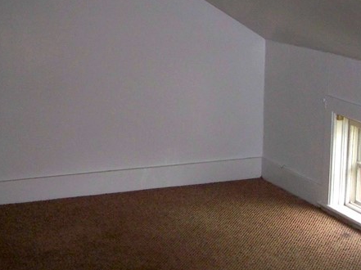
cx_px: 180
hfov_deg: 22.8
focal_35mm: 86
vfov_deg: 17.1
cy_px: 164
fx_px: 896
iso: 200
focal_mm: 7.8
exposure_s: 1/60
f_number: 2.8
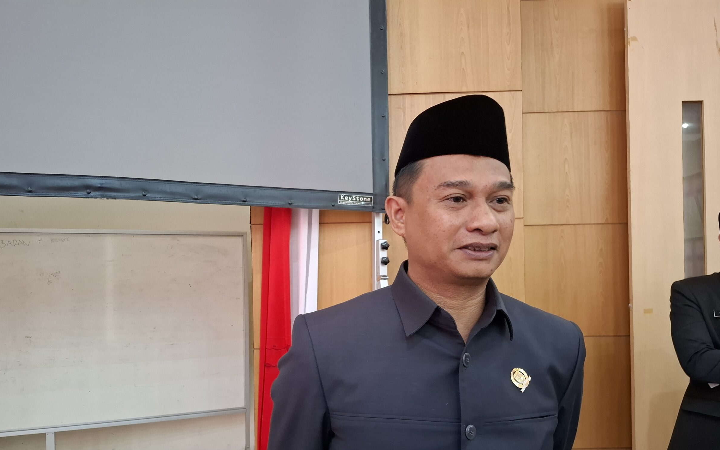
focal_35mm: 26
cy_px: 288
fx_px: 510
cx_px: 338
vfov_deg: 47.1
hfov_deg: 70.3
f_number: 1.8
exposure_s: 1/25
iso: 500
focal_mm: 5.54
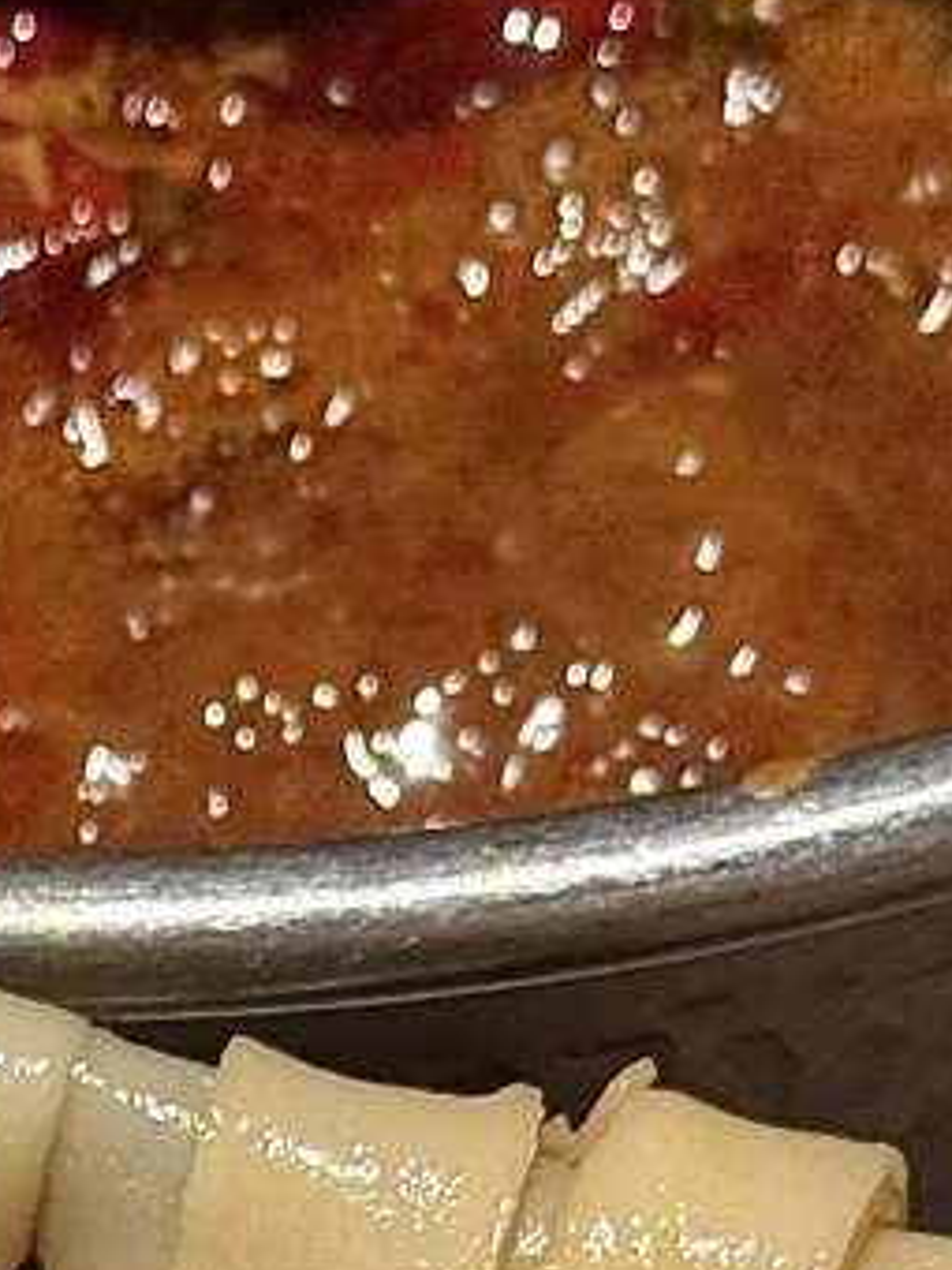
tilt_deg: -57.7
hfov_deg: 7.3
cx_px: -67
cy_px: 1980
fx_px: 7444
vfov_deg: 9.4
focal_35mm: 203
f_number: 1.78
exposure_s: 1/121
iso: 50
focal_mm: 6.76
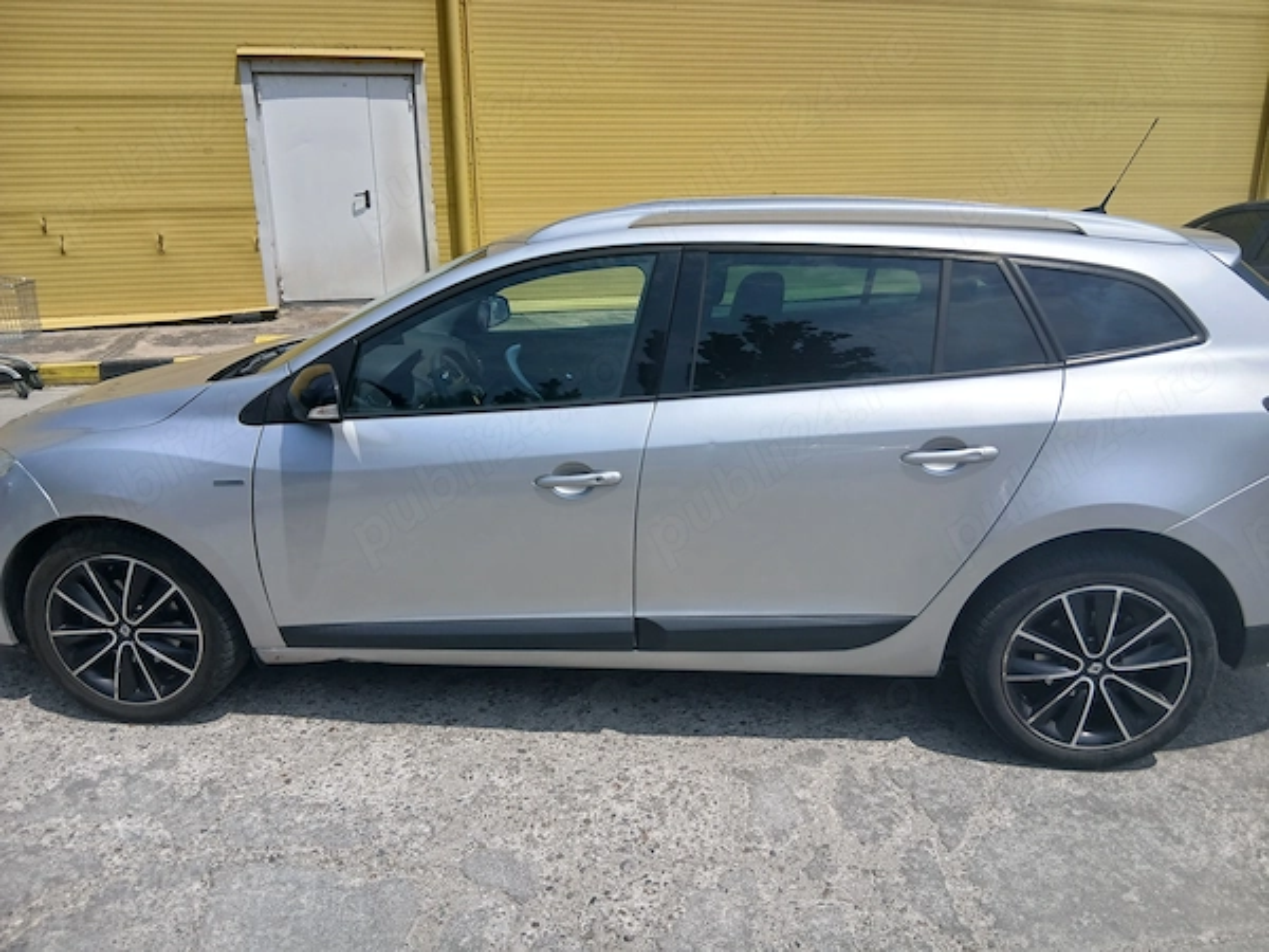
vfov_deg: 53.1
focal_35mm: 26
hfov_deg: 67.3
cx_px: 634
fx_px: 953
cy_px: 476
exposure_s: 1/1203
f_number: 1.8
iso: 20
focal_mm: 3.98
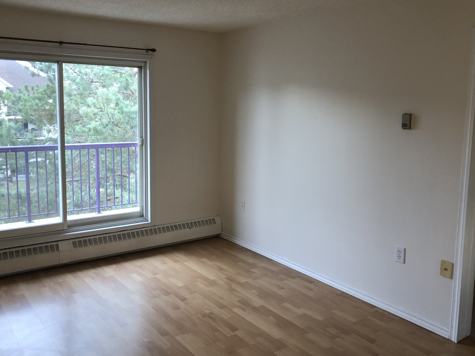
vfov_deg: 42.9
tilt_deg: -7.4
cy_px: 169
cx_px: 235
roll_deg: -0.4
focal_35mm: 33
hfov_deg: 55.4
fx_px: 453
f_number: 1.8
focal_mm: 3.99
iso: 32
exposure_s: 1/30
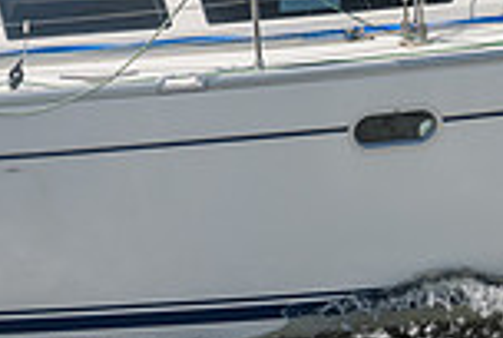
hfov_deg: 9.4
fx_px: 2926
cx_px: -360
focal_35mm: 209
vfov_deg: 6.5
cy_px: -97
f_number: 6.3
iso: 100
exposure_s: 1/250
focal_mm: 46
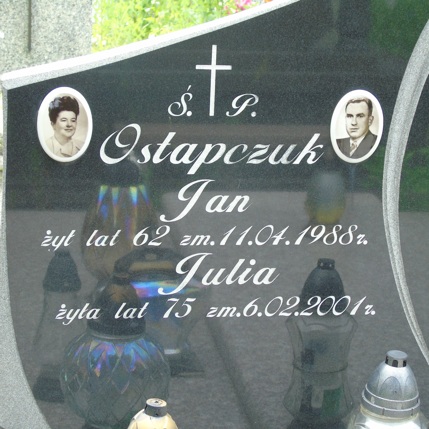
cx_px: 243
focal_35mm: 97
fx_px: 1360
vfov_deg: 17.9
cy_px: 214
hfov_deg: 17.9
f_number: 4.1
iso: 80
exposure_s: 1/50
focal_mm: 15
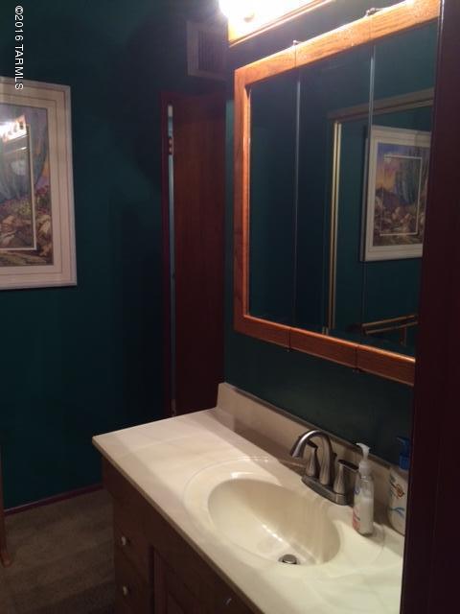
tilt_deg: -10.8
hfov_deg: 48.2
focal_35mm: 29
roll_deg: +0.2
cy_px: 307
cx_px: 230
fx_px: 514
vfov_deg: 61.7
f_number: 2.2
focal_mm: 4.15
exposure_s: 1/30
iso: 100
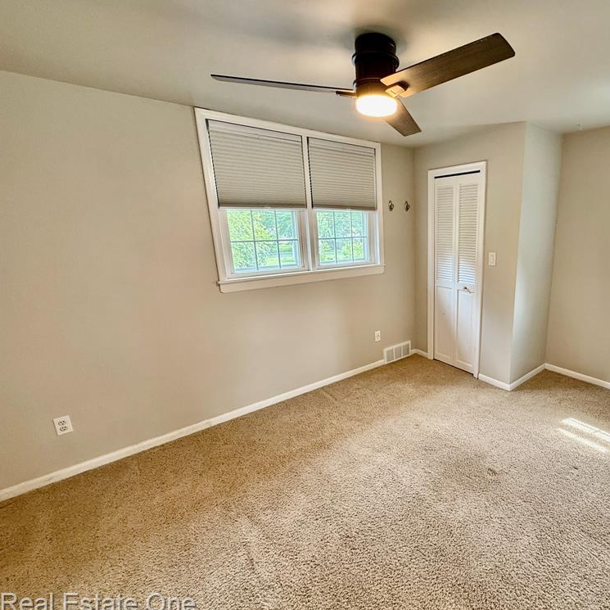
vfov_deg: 84.0
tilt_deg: -13.8
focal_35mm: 17
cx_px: 413
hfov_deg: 80.8
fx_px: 339
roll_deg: +0.4
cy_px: 308
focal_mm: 2.22
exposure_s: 1/60
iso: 200
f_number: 2.2
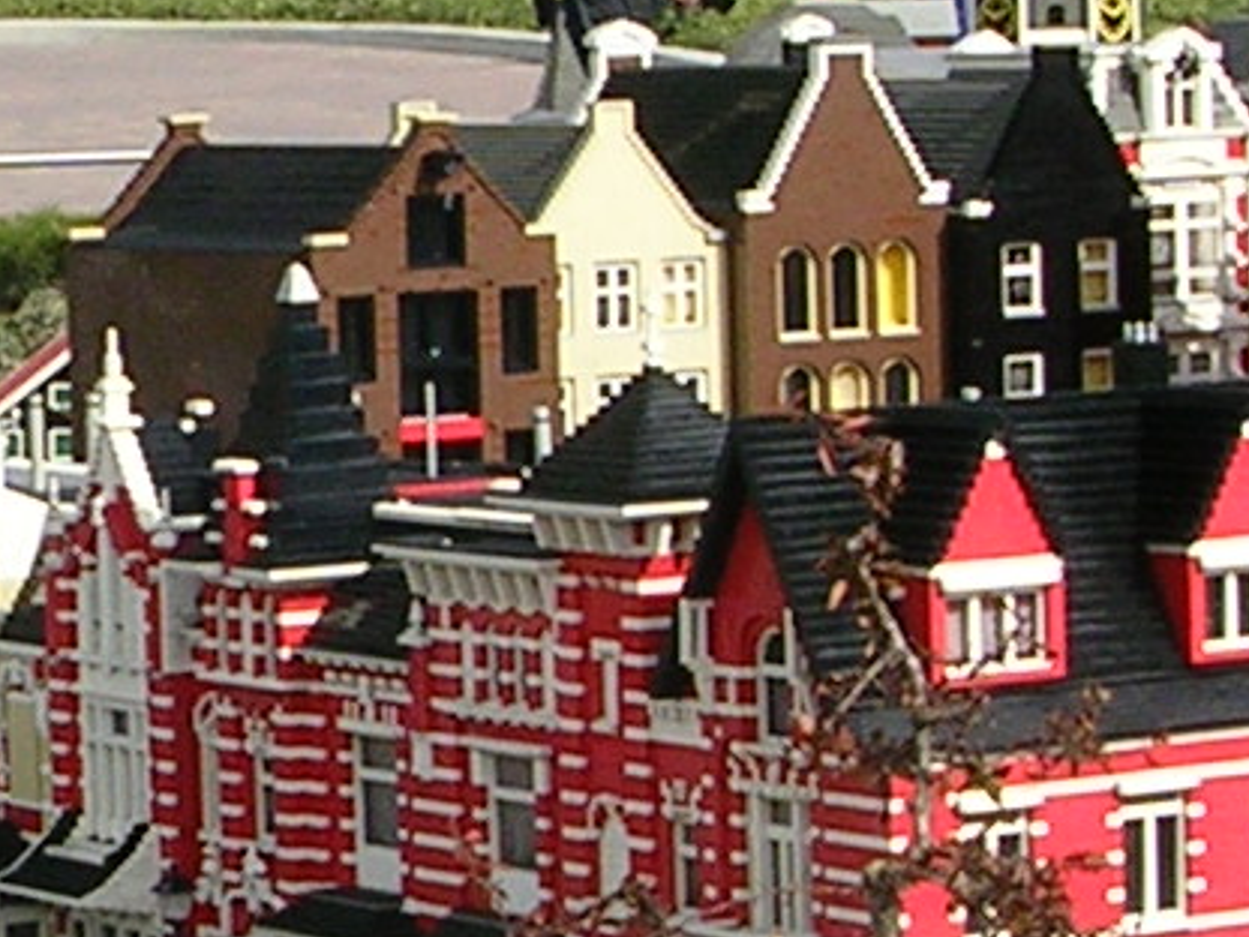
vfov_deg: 7.9
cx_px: -180
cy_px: 342
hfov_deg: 10.4
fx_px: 6747
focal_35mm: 187
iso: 50
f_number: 5.6
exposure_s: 1/346
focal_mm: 5.8
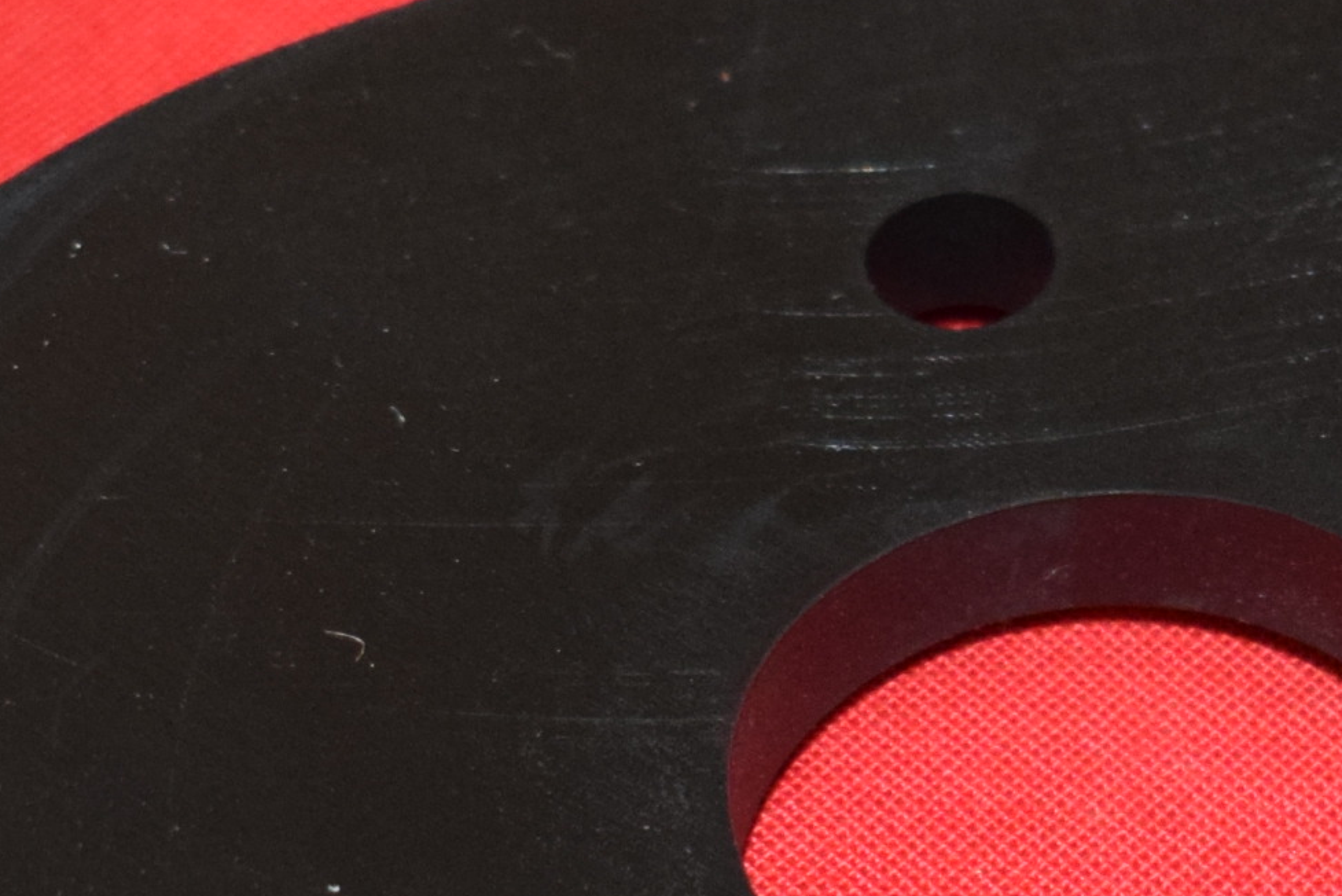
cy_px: 757
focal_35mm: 221
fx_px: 8240
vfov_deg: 6.2
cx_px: 1276
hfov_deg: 9.3
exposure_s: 1/200
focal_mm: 32
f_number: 5
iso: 1250
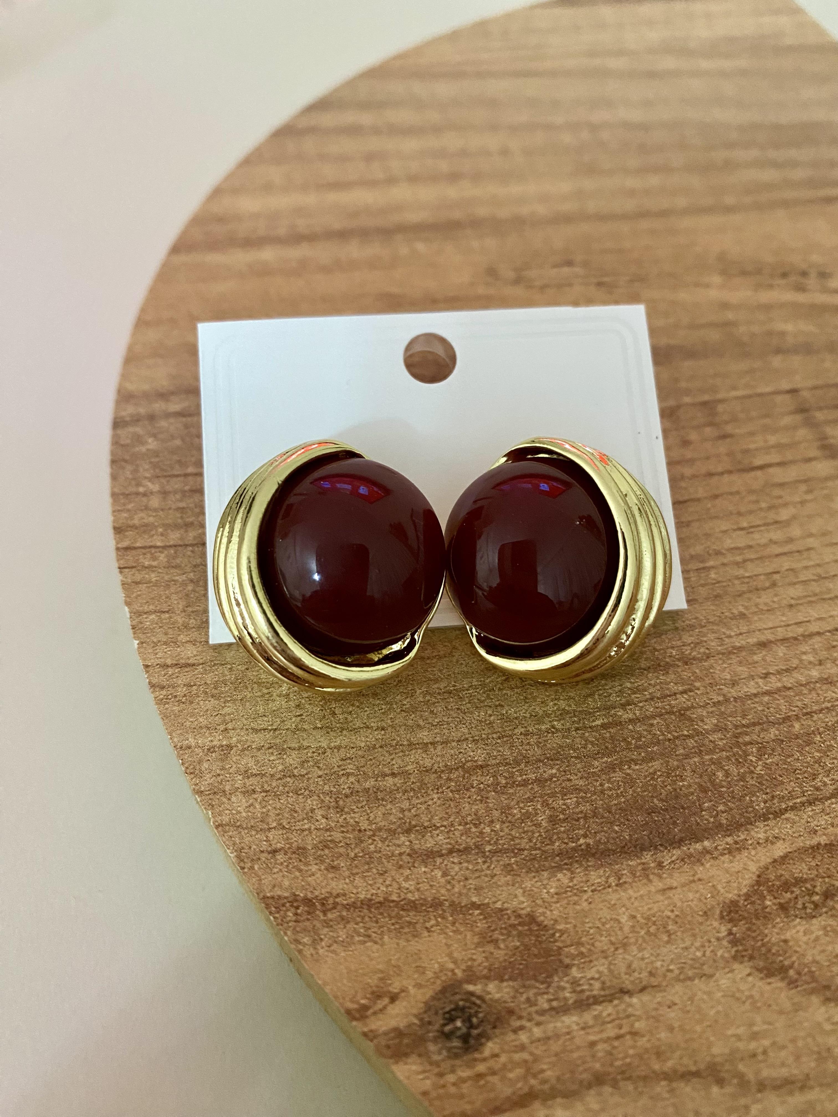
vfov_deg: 69.4
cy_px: 558
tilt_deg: -52.4
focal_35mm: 25
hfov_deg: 54.9
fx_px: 807
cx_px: 419
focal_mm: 4.25
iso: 640
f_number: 1.8
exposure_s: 1/33
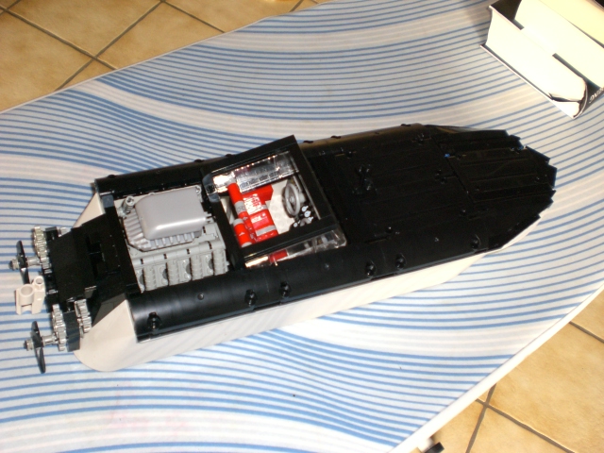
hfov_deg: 49.0
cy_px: 226
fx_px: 663
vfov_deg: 37.7
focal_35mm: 38
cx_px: 302
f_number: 3.1
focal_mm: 6.3
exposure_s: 1/60
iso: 200
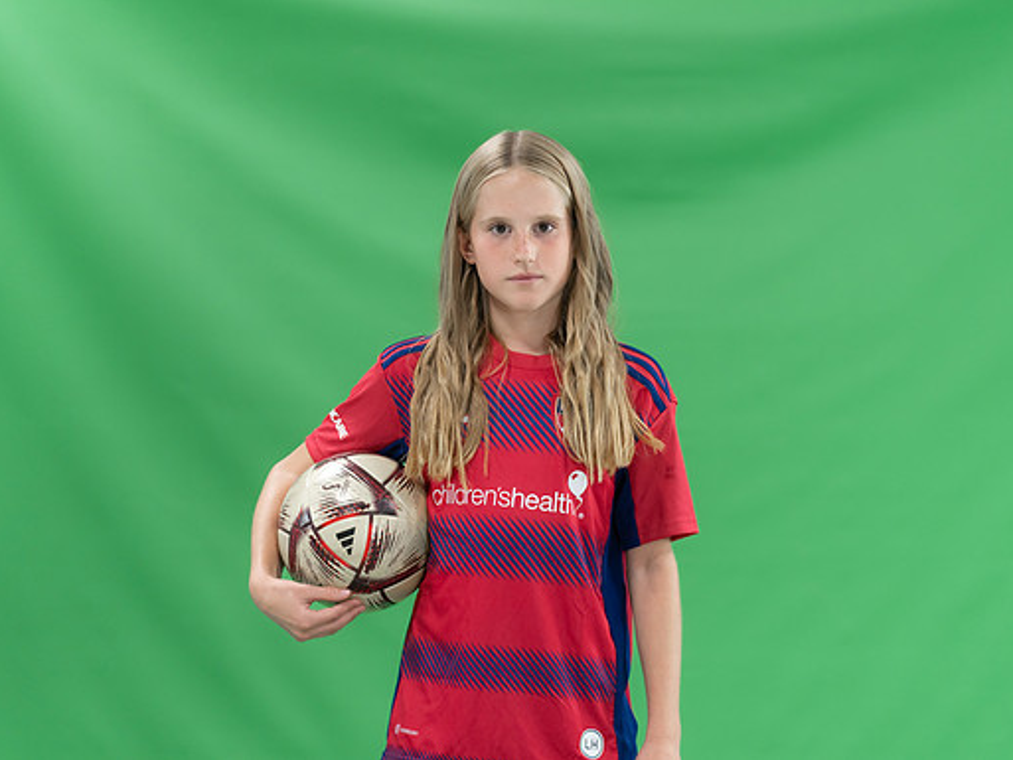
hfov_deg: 13.2
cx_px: 531
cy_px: 380
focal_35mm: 149
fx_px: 4361
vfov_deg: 10.0
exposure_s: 1/250
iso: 1000
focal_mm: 137
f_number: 2.8
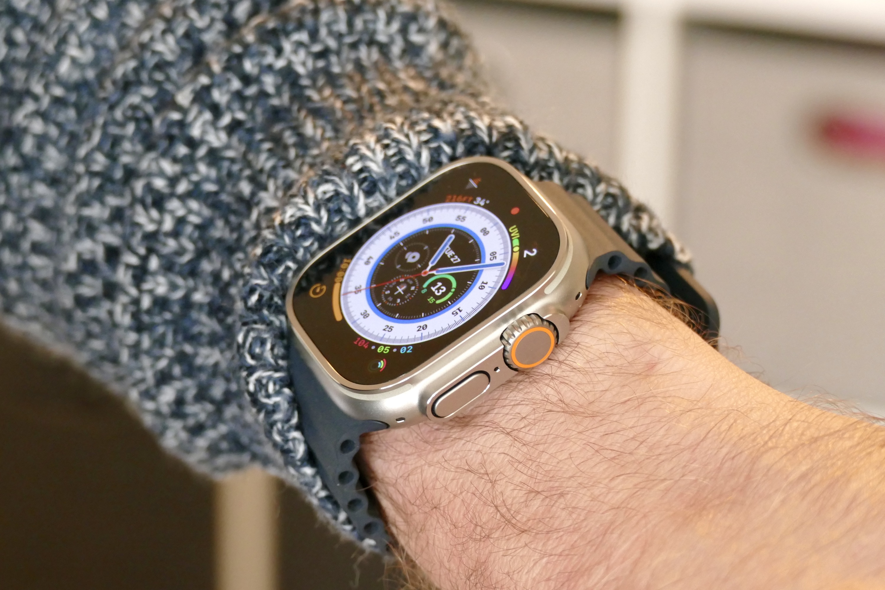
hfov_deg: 15.8
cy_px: 295
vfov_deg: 10.5
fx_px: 3196
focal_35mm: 130
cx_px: 442
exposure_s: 1/40
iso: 1600
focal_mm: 47.46
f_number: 3.9
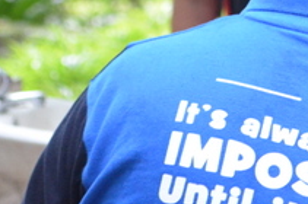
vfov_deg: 4.4
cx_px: 263
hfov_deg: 6.6
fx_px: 2673
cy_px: -103
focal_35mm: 313
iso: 3200
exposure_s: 1/125
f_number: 4
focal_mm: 55
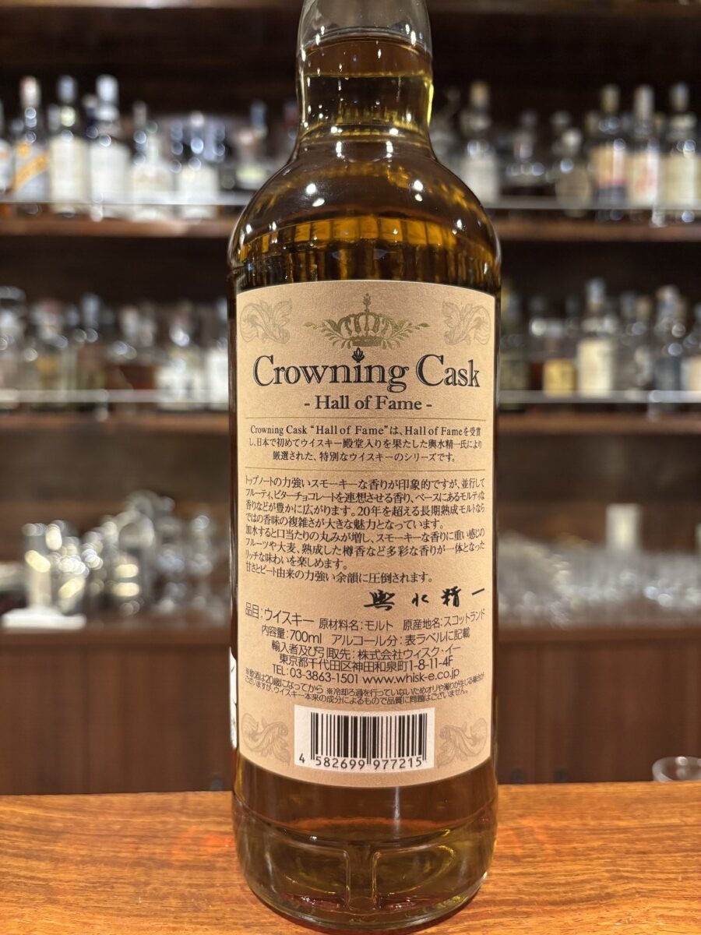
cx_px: 350
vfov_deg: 67.3
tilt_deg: -4.2
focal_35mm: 26
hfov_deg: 53.1
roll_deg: -0.1
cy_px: 468
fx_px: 702
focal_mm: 5.96
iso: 500
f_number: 1.6
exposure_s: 1/45
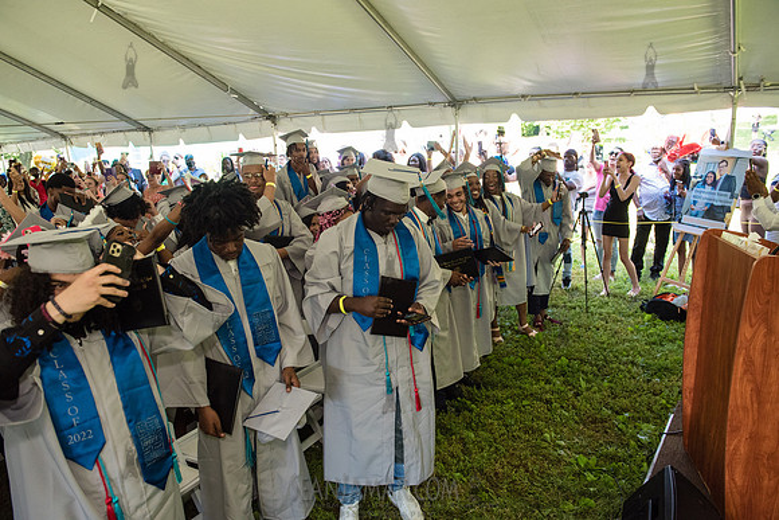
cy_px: 260
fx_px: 563
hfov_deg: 69.4
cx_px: 390
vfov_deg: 49.6
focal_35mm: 26
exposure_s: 1/800
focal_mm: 26
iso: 2500
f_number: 4
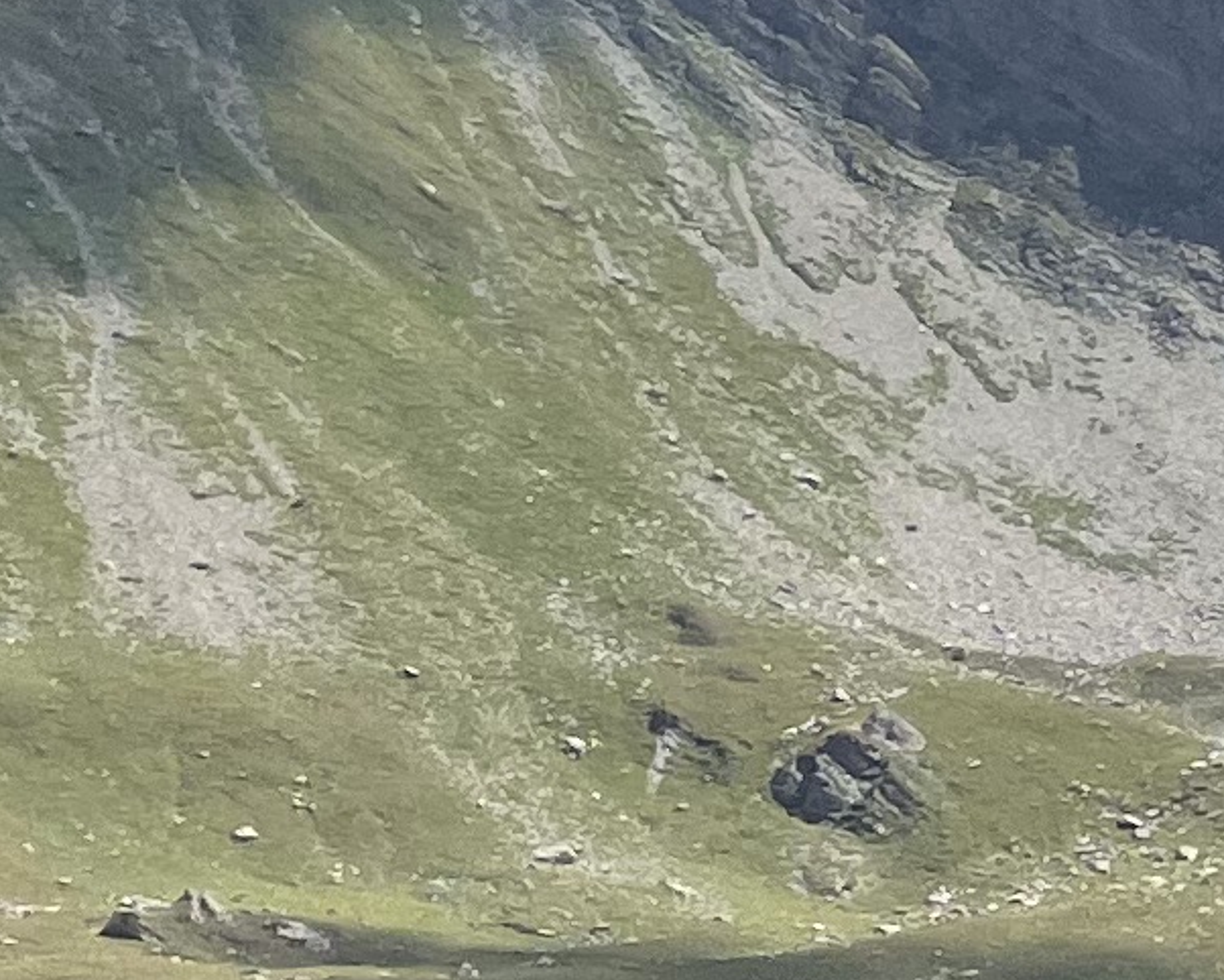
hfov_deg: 10.5
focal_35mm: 170
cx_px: 2336
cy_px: 708
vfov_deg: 9.1
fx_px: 6160
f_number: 1.6
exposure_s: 1/2959
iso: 32
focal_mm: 4.2
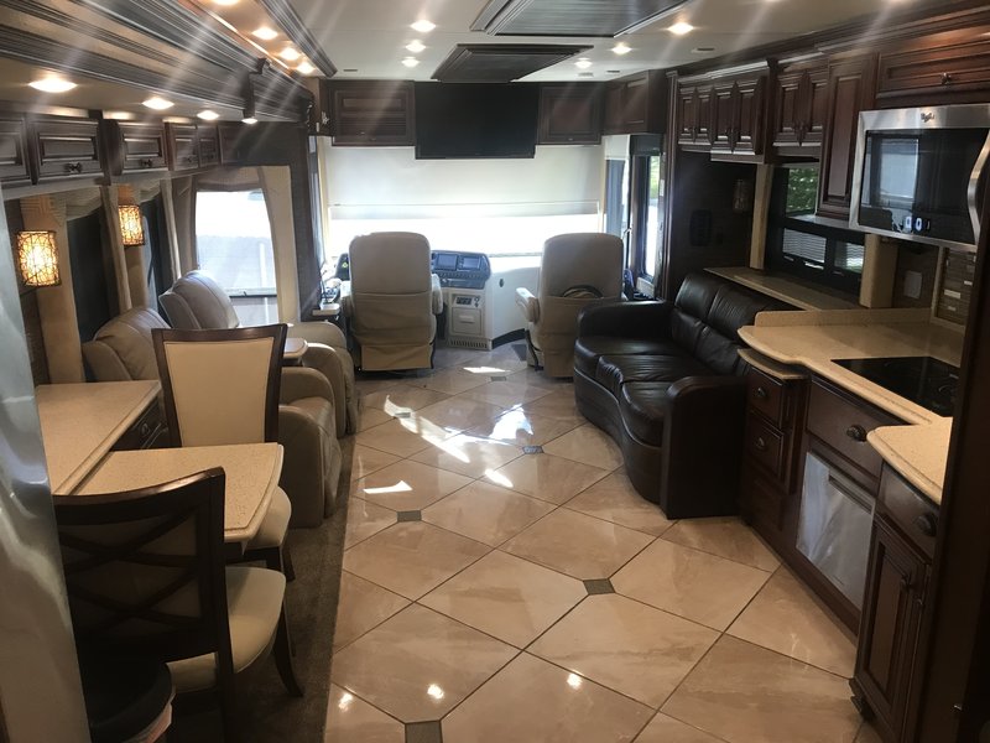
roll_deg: -0.3
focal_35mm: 28
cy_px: 372
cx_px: 495
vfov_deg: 49.7
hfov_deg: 63.4
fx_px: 801
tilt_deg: -16.8
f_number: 1.8
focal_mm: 3.99
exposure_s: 1/21
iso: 40
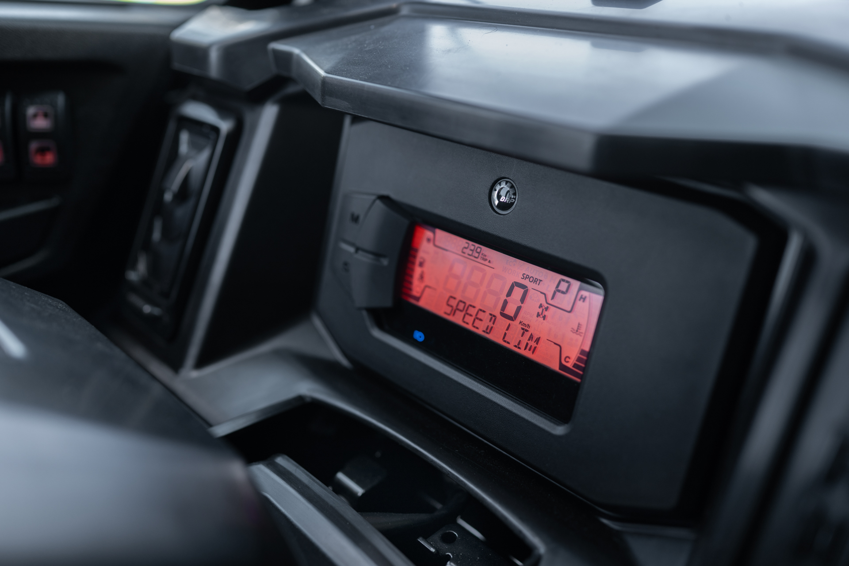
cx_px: 424
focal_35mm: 35
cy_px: 283
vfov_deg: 37.9
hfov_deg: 54.4
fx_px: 825
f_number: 2.5
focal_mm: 35
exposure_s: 1/125
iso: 250
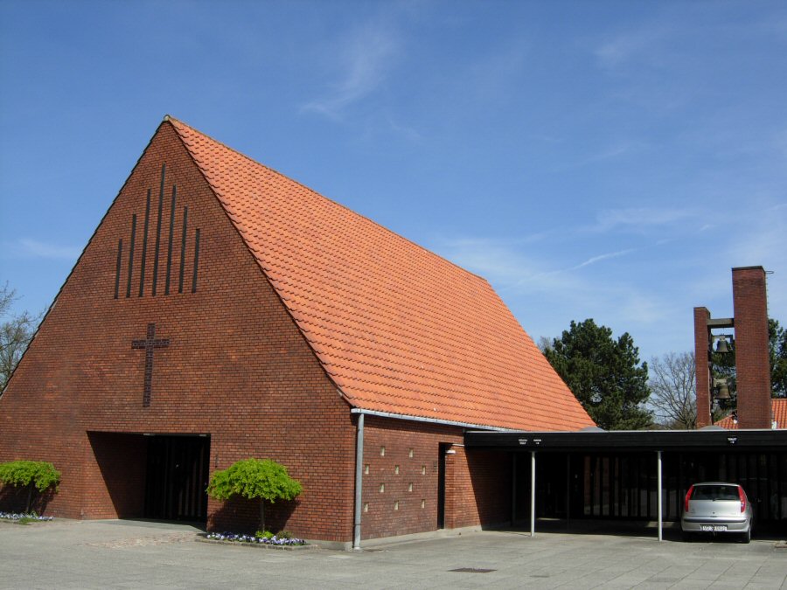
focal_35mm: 36
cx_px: 394
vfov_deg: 39.7
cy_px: 295
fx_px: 818
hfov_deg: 51.4
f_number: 6.8
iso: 50
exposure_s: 1/304
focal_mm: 7.5
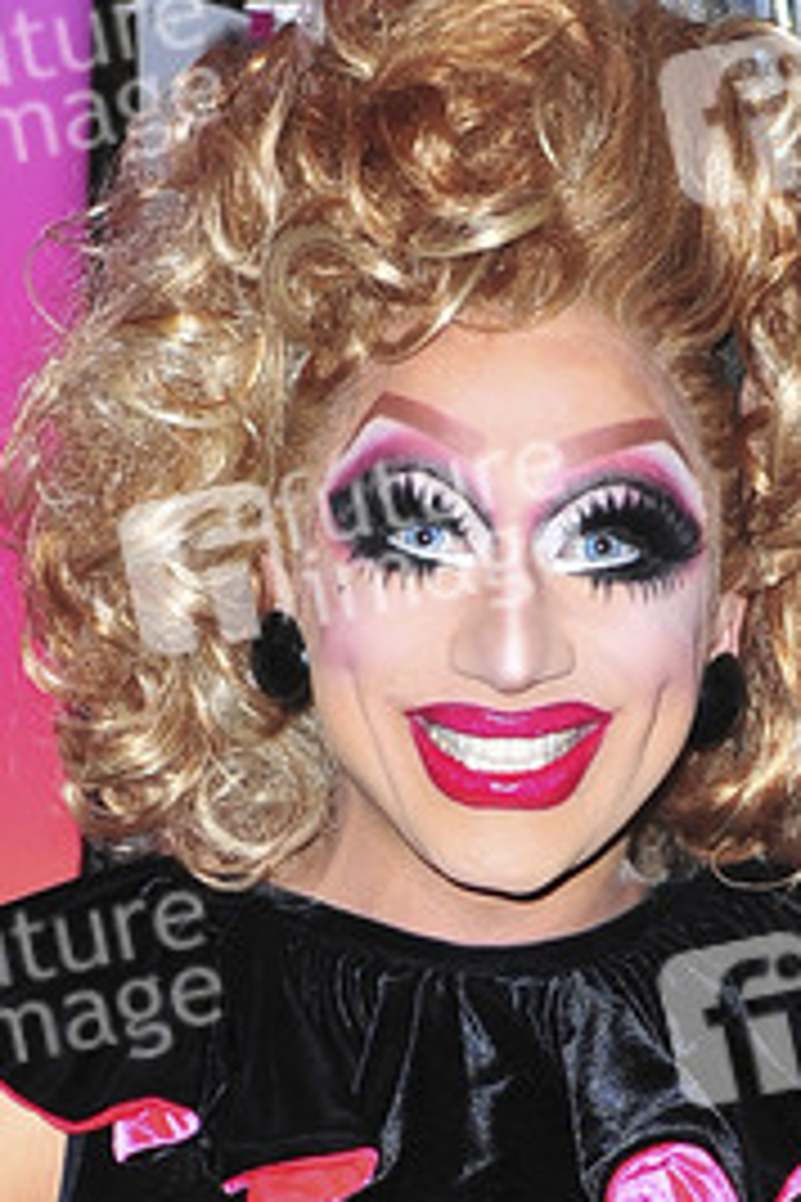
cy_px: 774
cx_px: 484
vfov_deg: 40.7
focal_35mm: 48
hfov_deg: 28.0
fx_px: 1602
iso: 400
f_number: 4
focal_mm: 32
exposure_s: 1/320
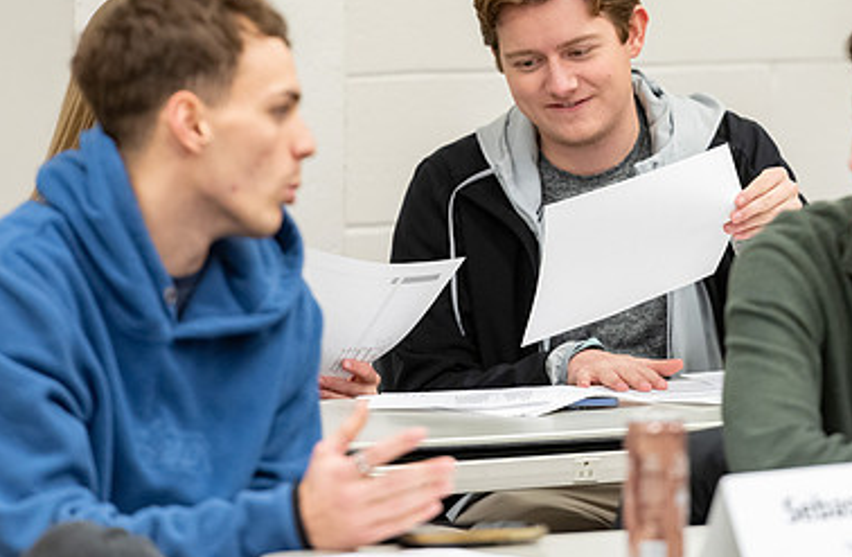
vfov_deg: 4.0
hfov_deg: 6.2
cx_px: 557
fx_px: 7927
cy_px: 147
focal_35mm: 337
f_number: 2.8
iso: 1250
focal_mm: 200
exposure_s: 1/250
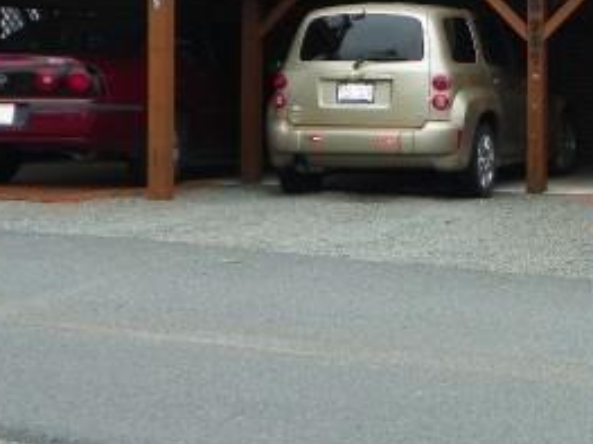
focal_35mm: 112
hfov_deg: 17.4
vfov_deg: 13.1
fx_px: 1918
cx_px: 476
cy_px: 59
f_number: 3.2
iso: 64
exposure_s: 1/320
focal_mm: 8.2
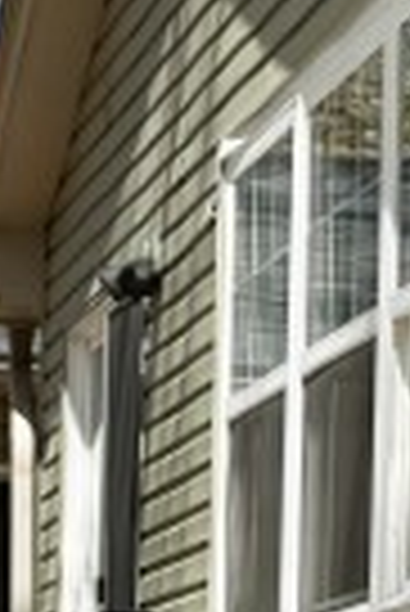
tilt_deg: +1.7
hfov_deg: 5.9
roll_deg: -1.1
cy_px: 711
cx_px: 104
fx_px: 4004
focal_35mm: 235
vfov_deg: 8.7
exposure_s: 1/3145
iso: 80
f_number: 1.78
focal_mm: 6.76
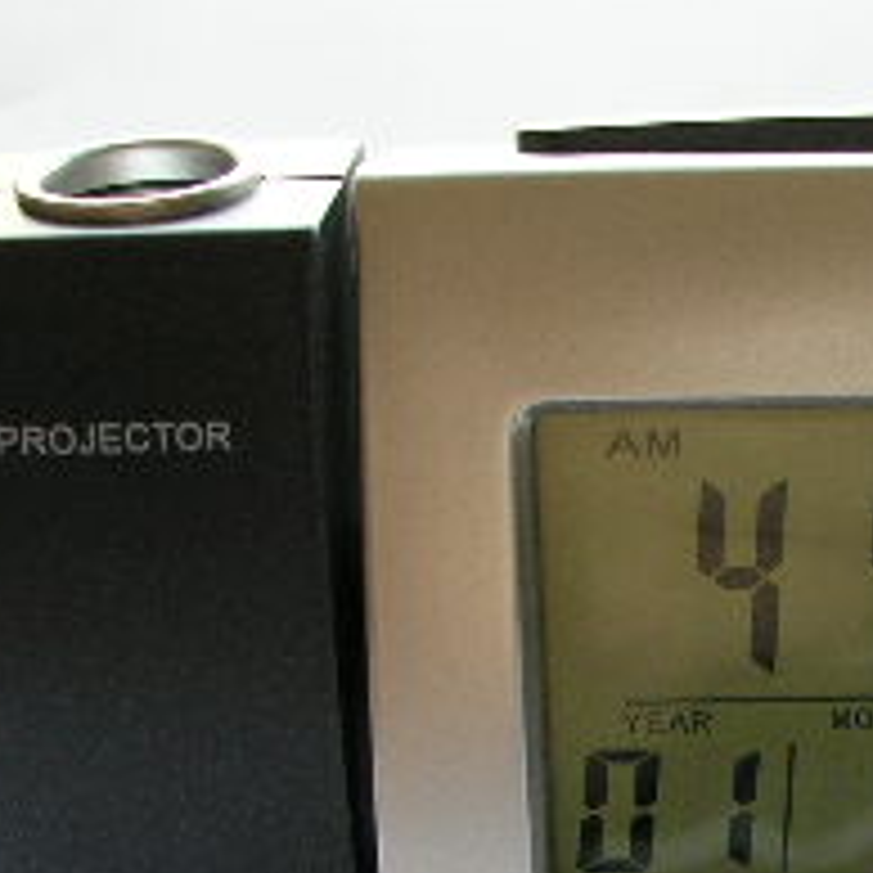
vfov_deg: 16.8
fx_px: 2910
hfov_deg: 16.6
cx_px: 936
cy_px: 837
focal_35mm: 102
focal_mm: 5.8
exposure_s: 1/16.8
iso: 50
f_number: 2.8
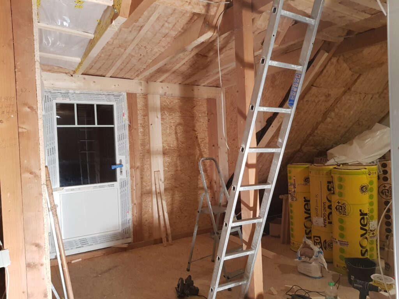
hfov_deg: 67.3
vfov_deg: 53.1
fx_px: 300
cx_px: 200
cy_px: 150
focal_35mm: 26
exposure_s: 1/33
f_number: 1.7
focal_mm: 4.2
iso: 250
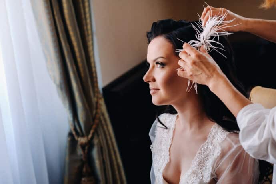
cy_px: 92
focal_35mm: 84
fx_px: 644
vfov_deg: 16.3
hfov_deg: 24.2
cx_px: 138
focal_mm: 56
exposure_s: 1/250
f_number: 2.5
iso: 1600
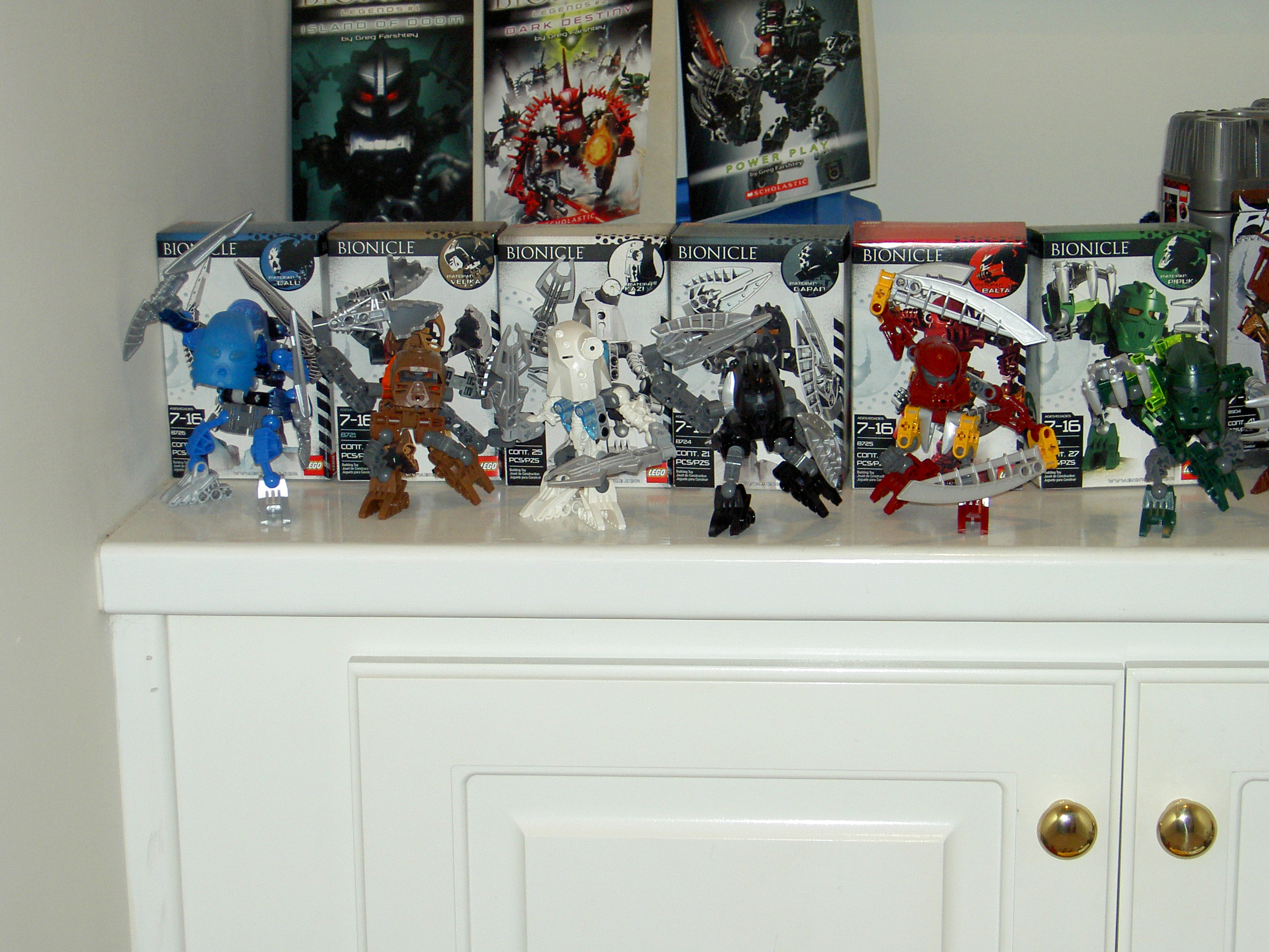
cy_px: 476
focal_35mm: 69
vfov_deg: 21.3
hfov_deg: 28.2
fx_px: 2529
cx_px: 634
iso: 100
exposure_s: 1/73
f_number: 3.7
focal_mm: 14.2
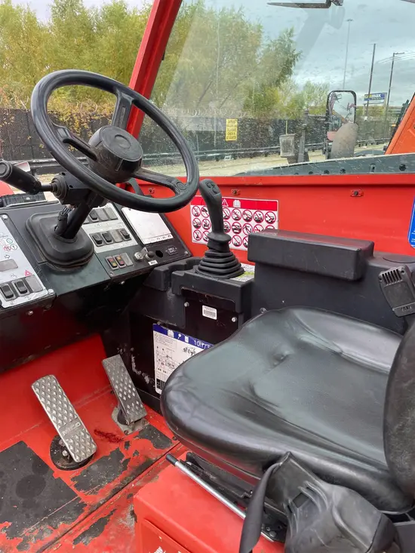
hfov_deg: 53.1
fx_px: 415
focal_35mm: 26
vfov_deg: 67.3
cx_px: 208
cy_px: 276
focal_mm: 4.2
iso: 50
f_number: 1.6
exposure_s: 1/121
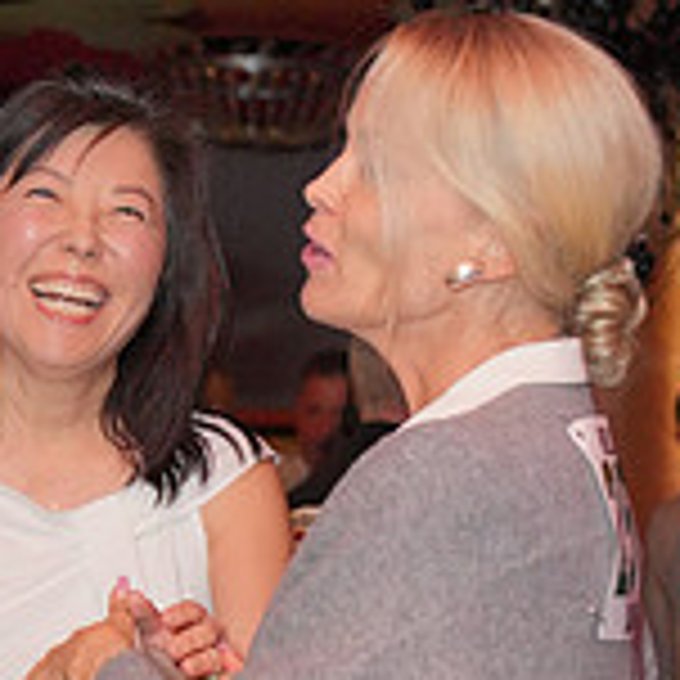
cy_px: 1018
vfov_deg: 10.1
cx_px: 250
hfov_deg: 10.5
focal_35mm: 167
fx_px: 3712
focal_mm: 51
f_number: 4
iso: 4000
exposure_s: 1/200
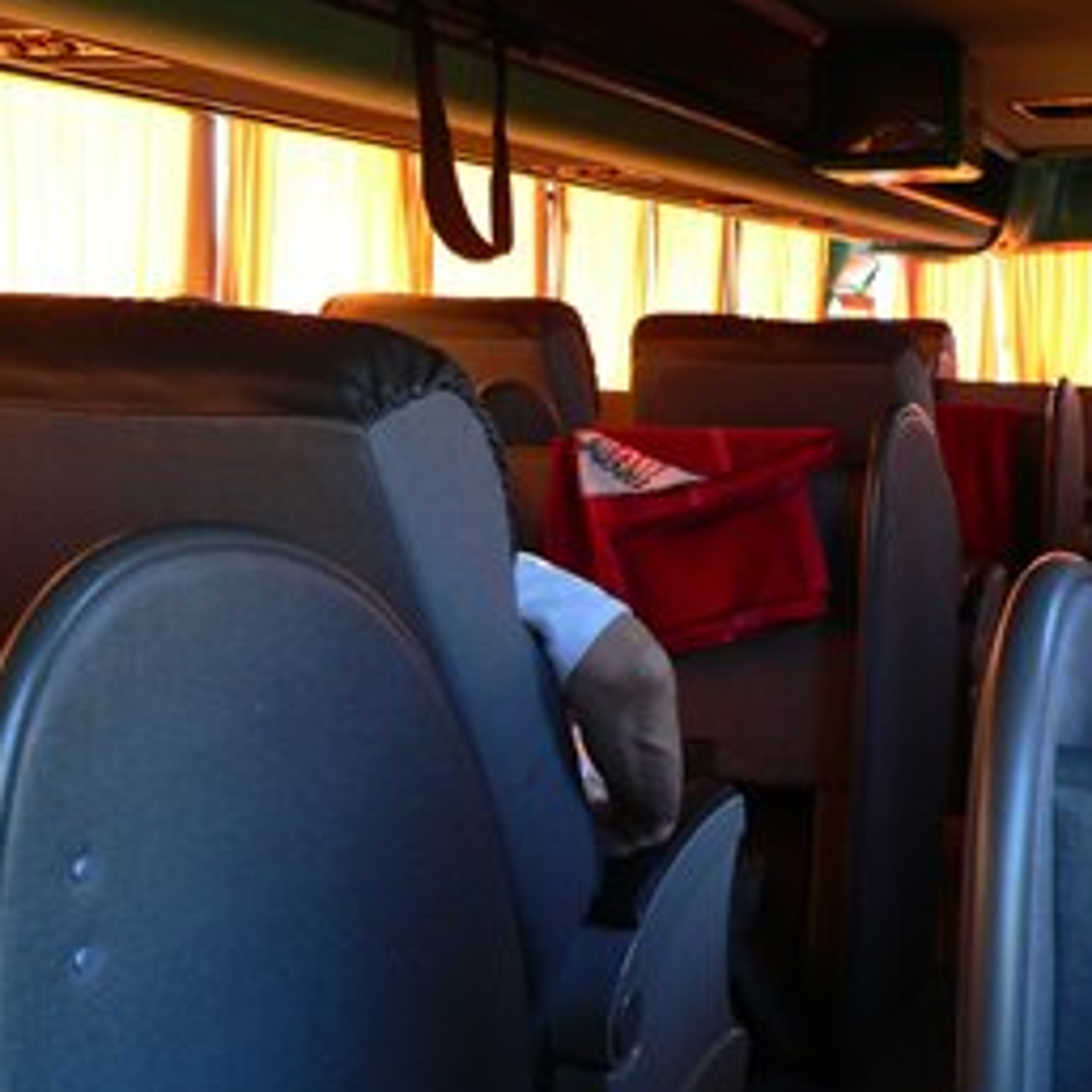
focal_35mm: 53
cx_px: 659
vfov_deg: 32.2
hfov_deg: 32.1
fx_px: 1892
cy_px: 552
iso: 200
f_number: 2.8
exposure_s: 1/80
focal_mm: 7.3
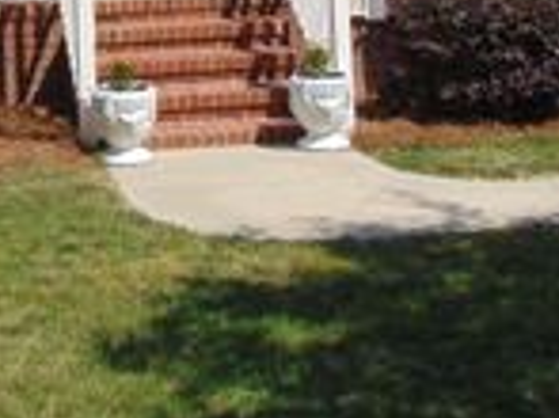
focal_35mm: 85
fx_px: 1372
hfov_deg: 22.6
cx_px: 84
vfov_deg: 15.6
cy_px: -260
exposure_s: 1/320
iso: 80
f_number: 7.7
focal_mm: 4.5
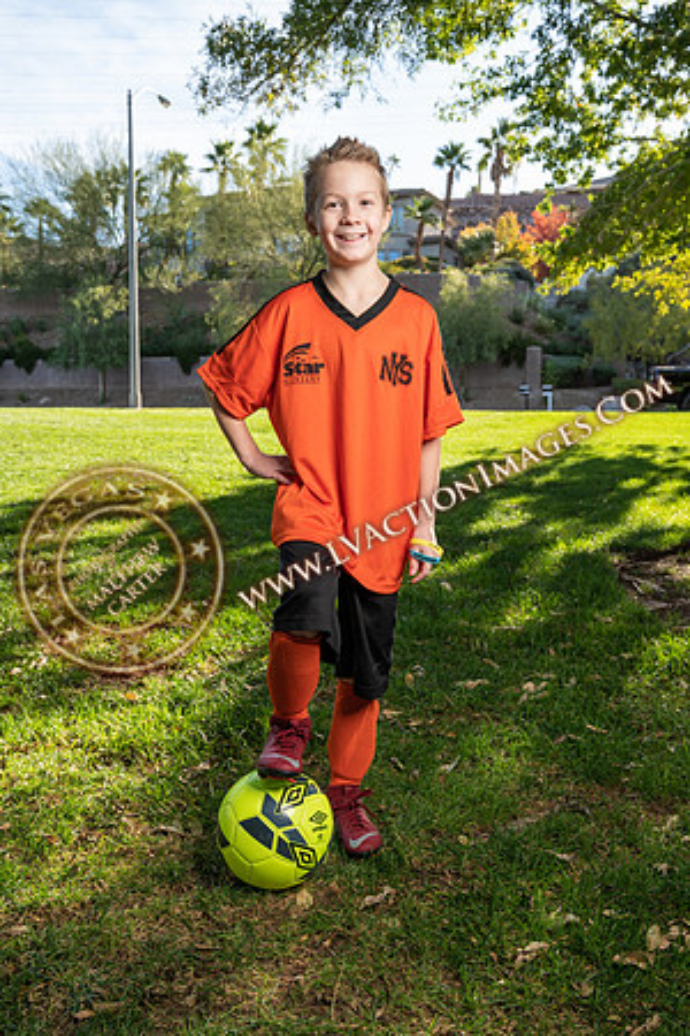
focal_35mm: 32
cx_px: 345
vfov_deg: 59.5
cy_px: 518
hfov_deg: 41.7
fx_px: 906
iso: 100
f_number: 5.6
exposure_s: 1/160
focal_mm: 31.5
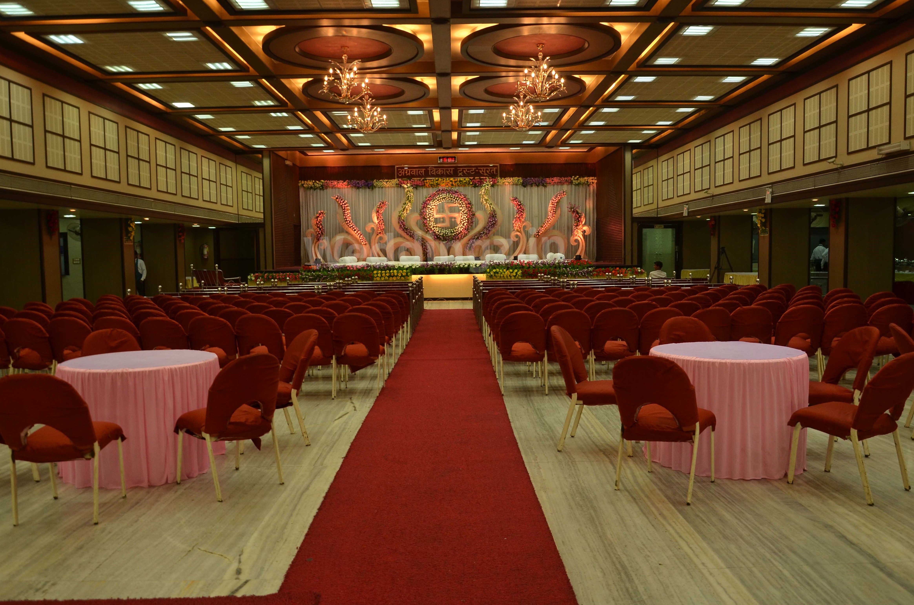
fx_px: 684
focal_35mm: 27
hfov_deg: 67.5
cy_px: 302
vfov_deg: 47.7
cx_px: 457
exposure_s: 1/60
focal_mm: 18
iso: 400
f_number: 5
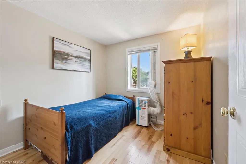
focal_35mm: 14
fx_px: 96
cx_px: 123
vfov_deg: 81.2
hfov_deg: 104.3
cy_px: 82
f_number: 11
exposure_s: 1/5
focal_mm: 14
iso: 200
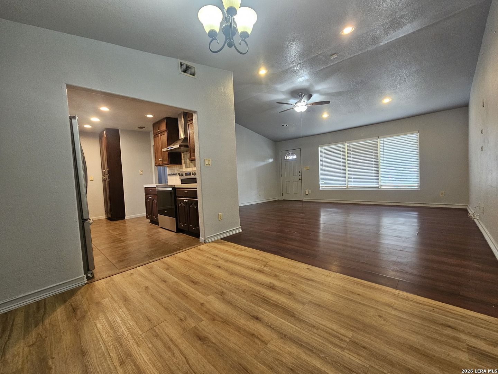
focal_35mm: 13
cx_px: 249
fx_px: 187
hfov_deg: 106.2
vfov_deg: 89.9
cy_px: 187
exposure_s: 1/40
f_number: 2.2
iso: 320
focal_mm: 2.2
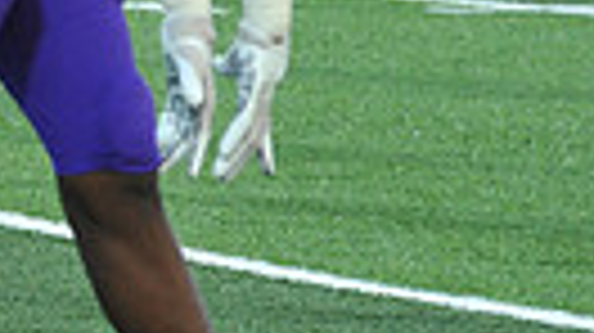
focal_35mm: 923
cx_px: -468
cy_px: -144
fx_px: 14526
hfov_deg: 2.3
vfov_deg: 1.3
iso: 1600
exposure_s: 1/400
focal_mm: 200
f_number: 6.3
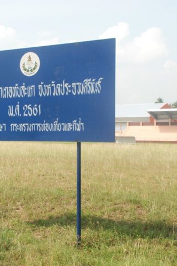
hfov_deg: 21.1
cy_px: 135
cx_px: 50
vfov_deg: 31.4
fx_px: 472
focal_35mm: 64
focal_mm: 28
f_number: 13
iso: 800
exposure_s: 1/640
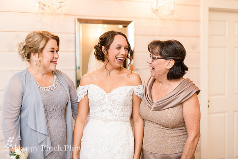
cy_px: 78
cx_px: 122
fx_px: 338
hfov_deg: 38.8
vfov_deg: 26.4
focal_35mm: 51
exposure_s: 1/160
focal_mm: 50
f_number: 1.8
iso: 400
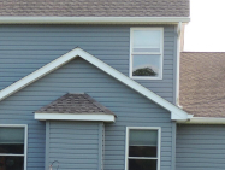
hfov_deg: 12.7
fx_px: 996
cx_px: -21
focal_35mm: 153
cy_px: 200
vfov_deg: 9.6
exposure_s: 1/200
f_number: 3.4
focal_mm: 7.6
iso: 100
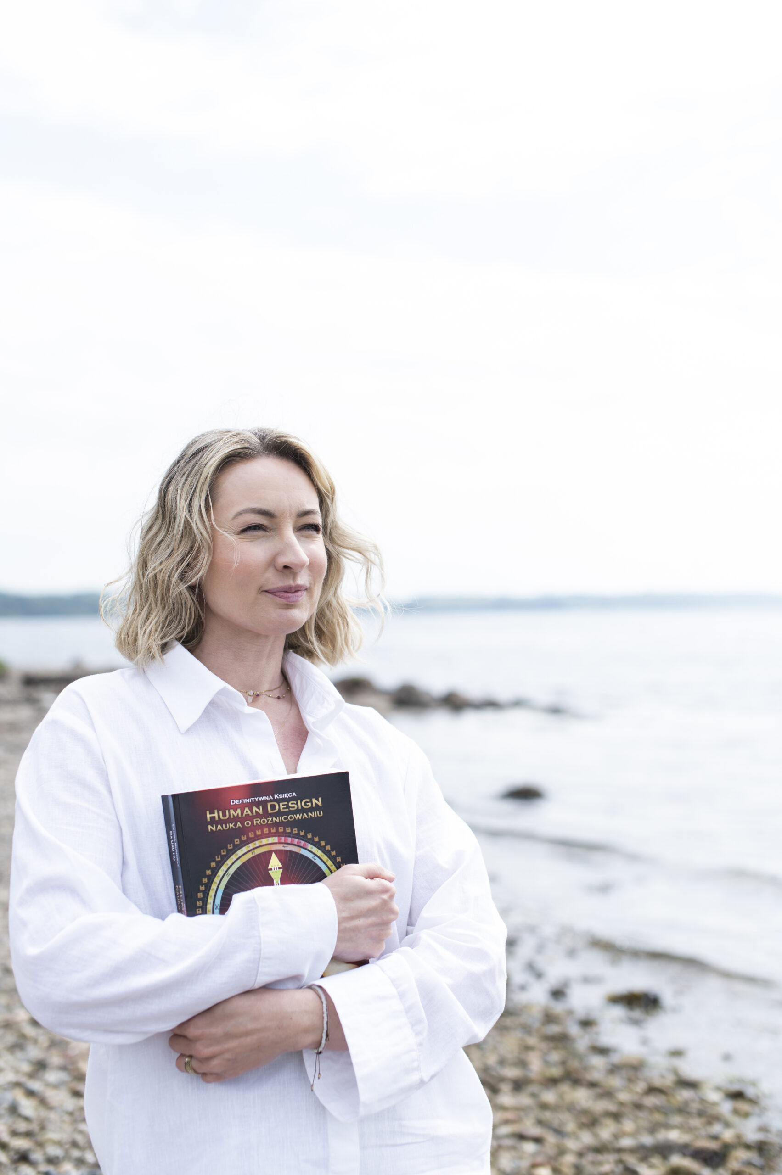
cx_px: 391
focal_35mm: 50
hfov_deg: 27.0
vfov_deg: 39.6
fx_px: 1631
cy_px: 588
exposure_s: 1/1250
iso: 100
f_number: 3.2
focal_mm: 50
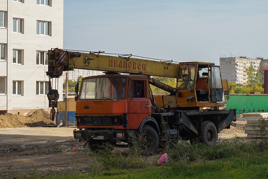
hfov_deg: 29.2
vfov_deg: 19.7
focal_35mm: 69
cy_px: 90
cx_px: 134
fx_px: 514
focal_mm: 46
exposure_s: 1/320
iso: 160
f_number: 8
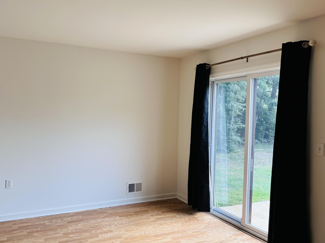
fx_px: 272
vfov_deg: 48.2
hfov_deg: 61.3
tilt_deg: -1.0
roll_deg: -1.1
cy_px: 125
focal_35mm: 29
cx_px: 134
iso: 64
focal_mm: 6.86
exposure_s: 1/146
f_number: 1.78
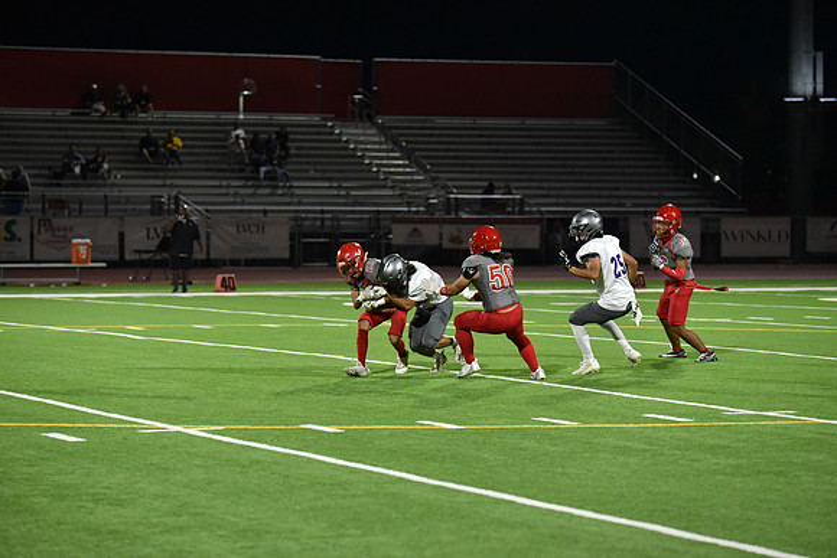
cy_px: 279
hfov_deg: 15.8
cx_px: 418
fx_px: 3023
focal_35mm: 130
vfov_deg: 10.6
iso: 7200
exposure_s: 1/1000
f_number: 2.8
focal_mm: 130
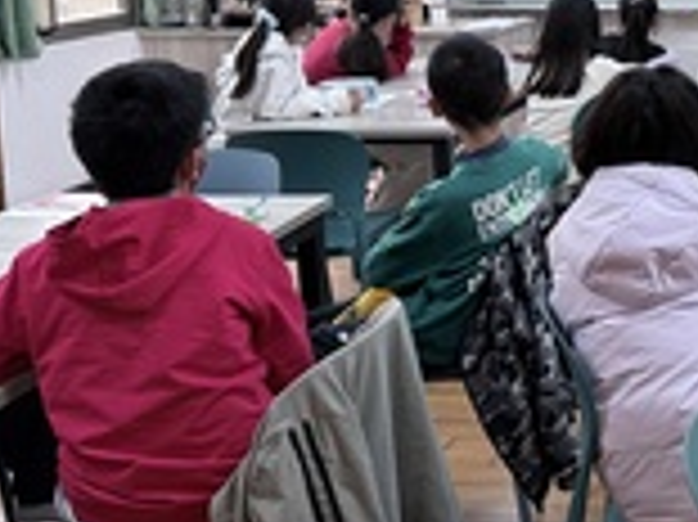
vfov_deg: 23.0
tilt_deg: -6.9
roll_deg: +0.8
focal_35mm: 62
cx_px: 824
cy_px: 45
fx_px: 1249
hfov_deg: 27.6
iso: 400
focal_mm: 6.76
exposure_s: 1/180
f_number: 1.78
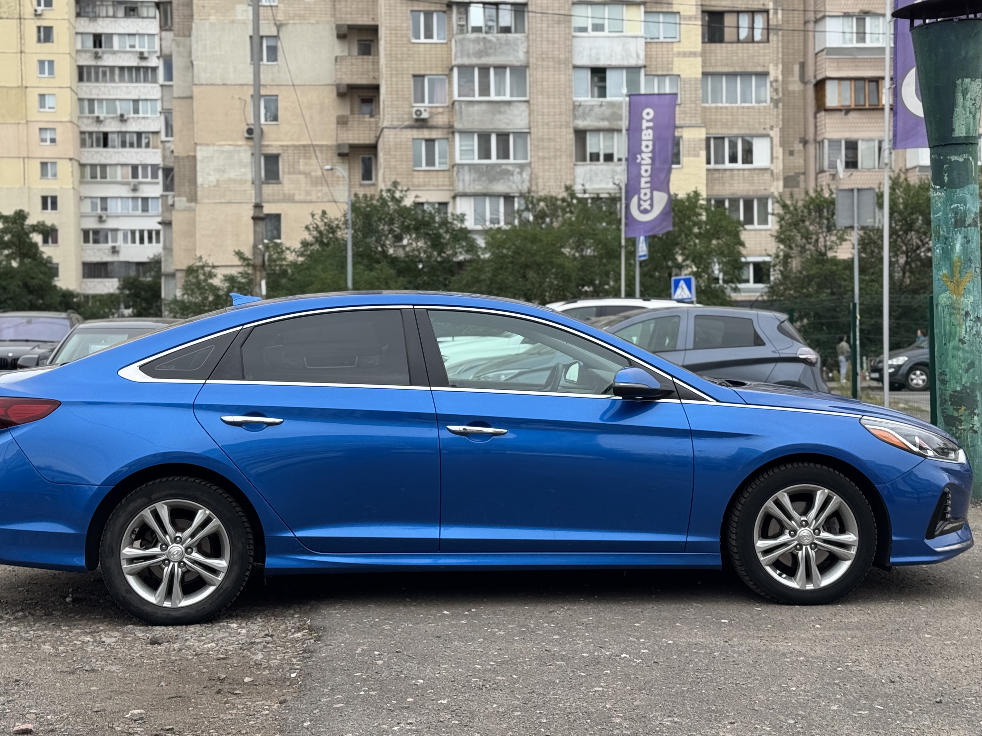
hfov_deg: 34.9
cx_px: 465
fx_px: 1560
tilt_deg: +0.0
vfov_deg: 26.6
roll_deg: +0.5
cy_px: 341
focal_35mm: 55
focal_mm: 6.76
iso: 64
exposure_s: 1/783
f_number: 1.78
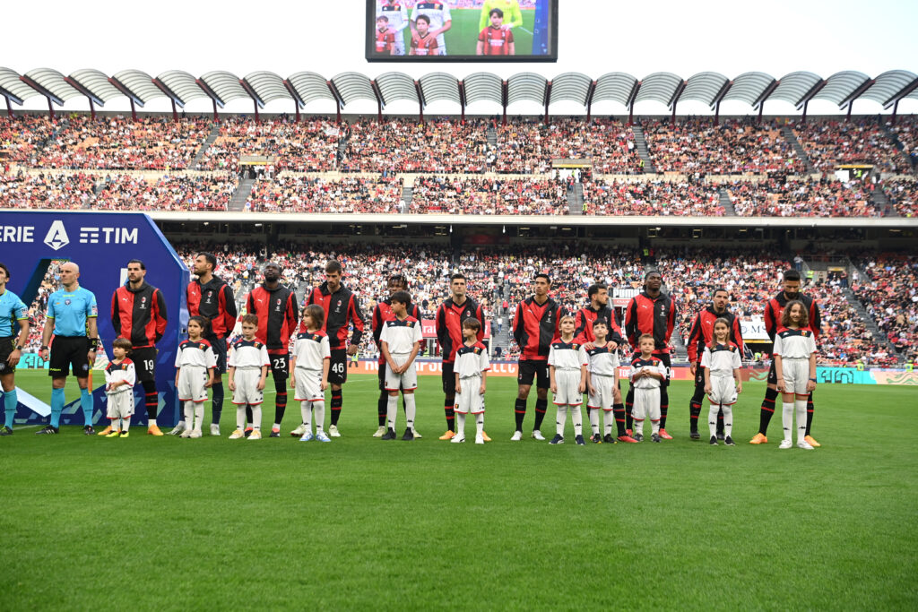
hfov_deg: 48.5
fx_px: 1020
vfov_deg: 33.4
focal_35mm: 40
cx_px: 459
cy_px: 306
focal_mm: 40
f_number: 6.3
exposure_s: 1/800
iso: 1250
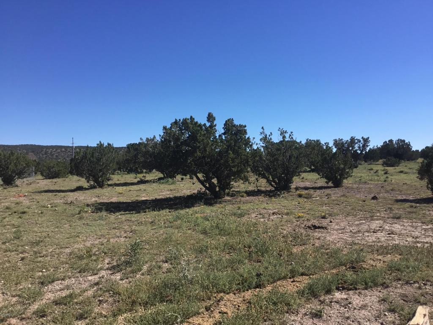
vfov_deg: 45.4
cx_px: 216
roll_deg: +1.4
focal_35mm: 31
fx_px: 388
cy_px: 162
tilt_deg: +0.3
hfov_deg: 58.4
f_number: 2.4
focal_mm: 3.3
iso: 25
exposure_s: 1/1235
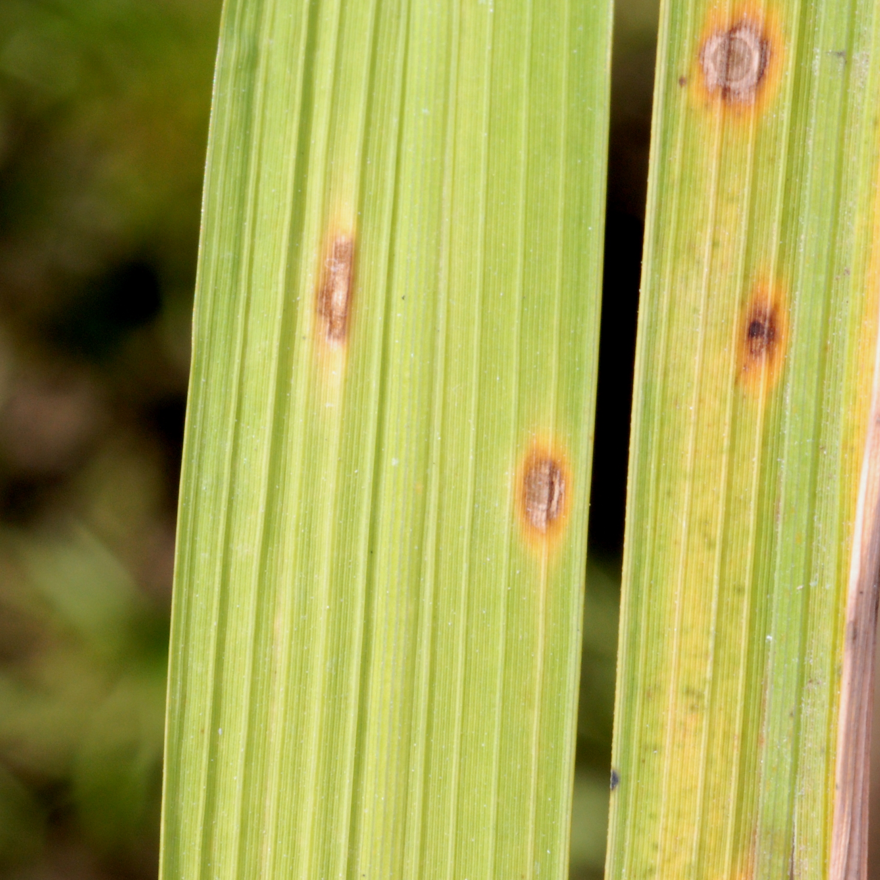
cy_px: 492
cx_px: 634
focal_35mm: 162
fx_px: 4659
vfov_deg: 10.8
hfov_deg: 10.8
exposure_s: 1/125
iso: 400
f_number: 29
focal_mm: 60
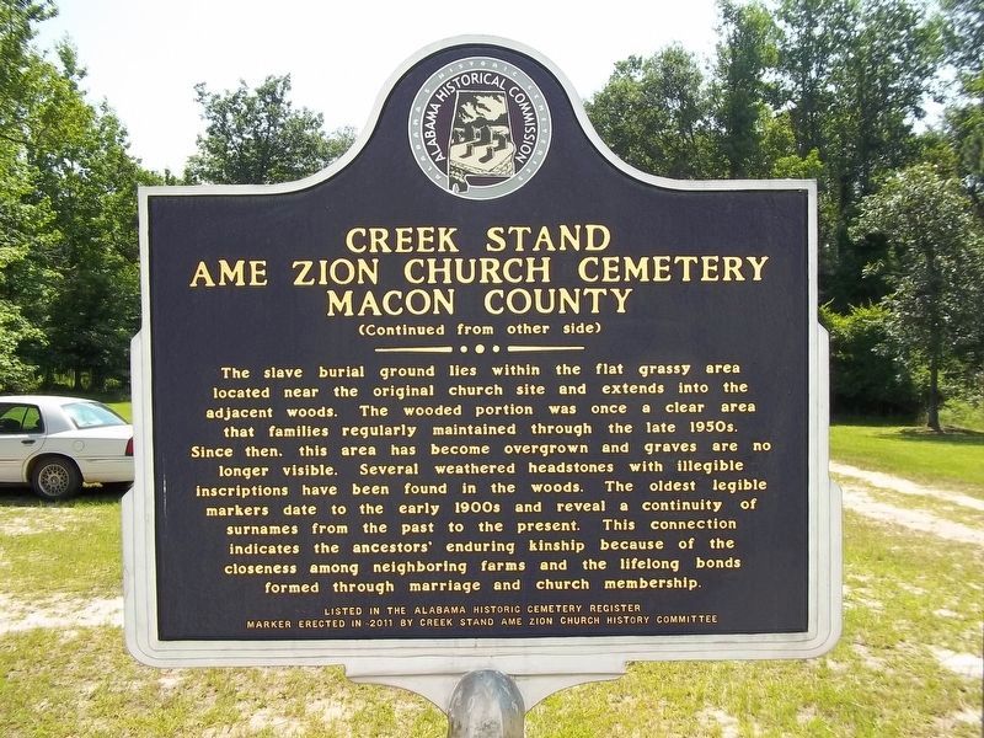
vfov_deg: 44.2
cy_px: 369
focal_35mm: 32
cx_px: 492
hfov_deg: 56.8
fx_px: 910
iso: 80
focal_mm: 5.7
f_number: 5.5
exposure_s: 1/200
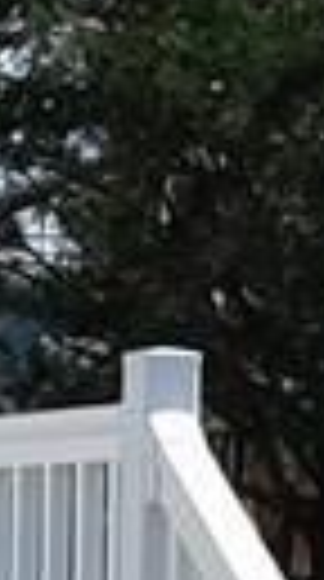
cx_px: 104
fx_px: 4394
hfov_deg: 4.2
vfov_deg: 7.4
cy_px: 967
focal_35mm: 286
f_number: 2.2
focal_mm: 3.3
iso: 50
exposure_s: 1/1075
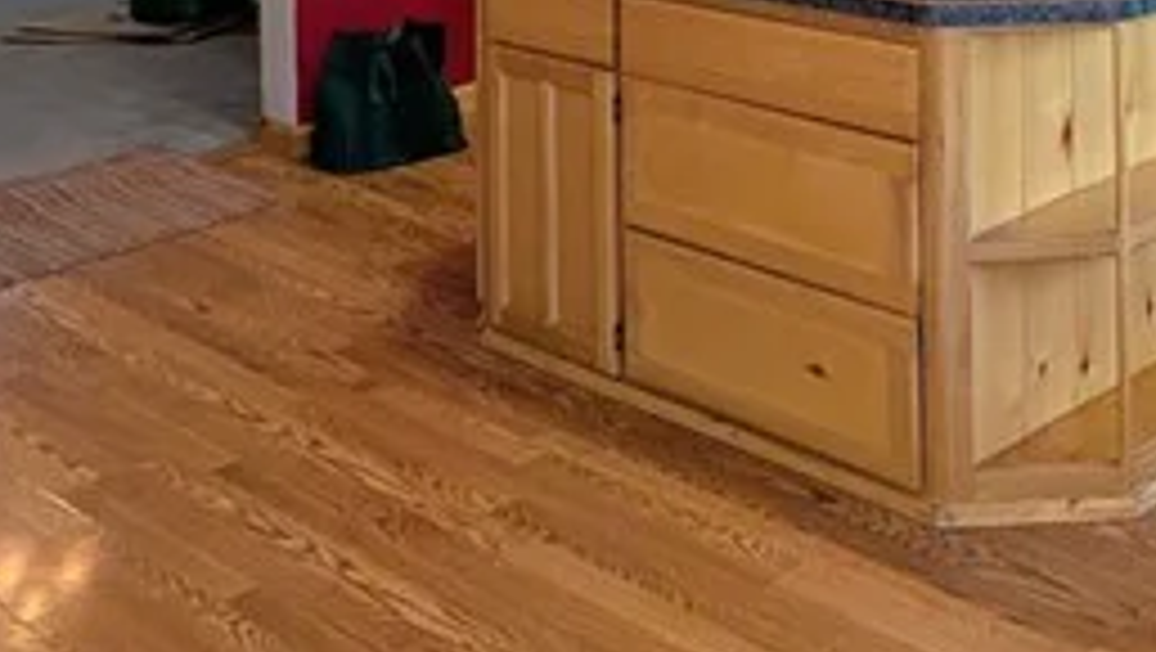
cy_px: -441
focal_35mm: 52
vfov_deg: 19.0
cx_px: 1118
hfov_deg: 36.4
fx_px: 1595
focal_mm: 2.02
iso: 70
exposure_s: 1/158
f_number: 1.7
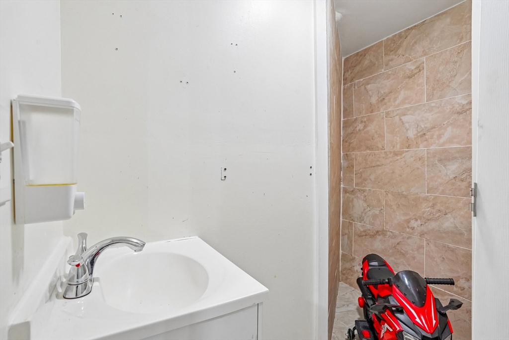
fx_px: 240
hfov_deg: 93.3
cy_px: 170
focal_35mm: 17
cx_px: 254
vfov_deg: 70.5
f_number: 8
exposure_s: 1/30
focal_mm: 17
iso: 1600
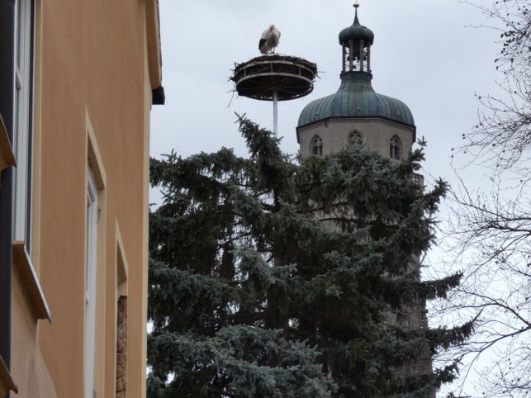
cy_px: 205
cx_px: 348
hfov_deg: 10.5
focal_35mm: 189
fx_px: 2899
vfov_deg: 7.9
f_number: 5.3
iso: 80
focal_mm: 24.2
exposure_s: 1/320
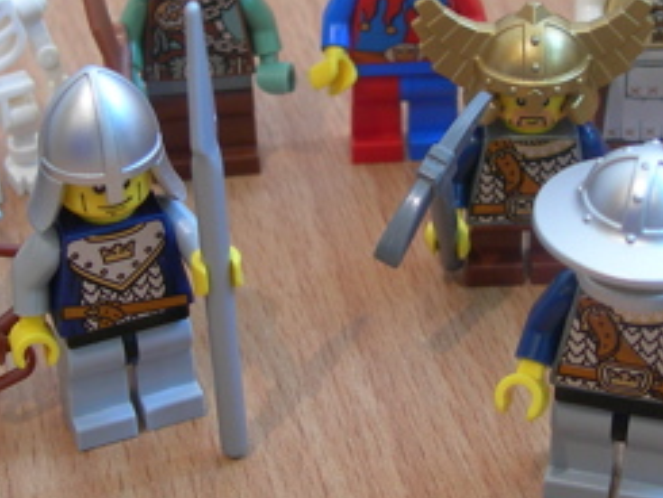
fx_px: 1782
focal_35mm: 93
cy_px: 181
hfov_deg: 21.1
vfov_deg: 15.9
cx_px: 349
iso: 76
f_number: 2.8
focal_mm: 7.8
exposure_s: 1/3.8
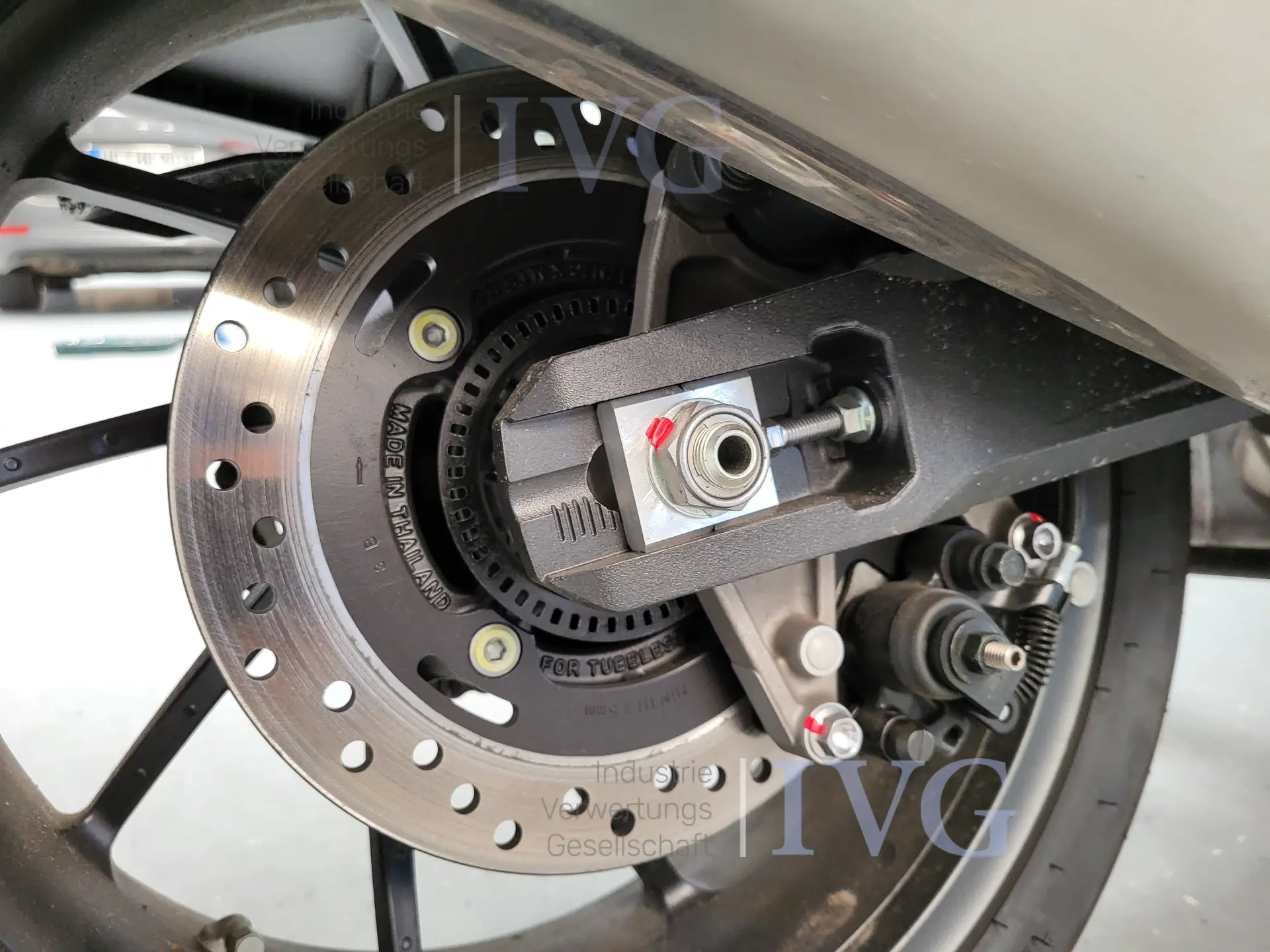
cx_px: 635
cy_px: 476
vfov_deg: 53.1
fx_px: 954
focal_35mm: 26
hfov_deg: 67.3
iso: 200
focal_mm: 5.4
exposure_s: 1/100
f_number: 1.8
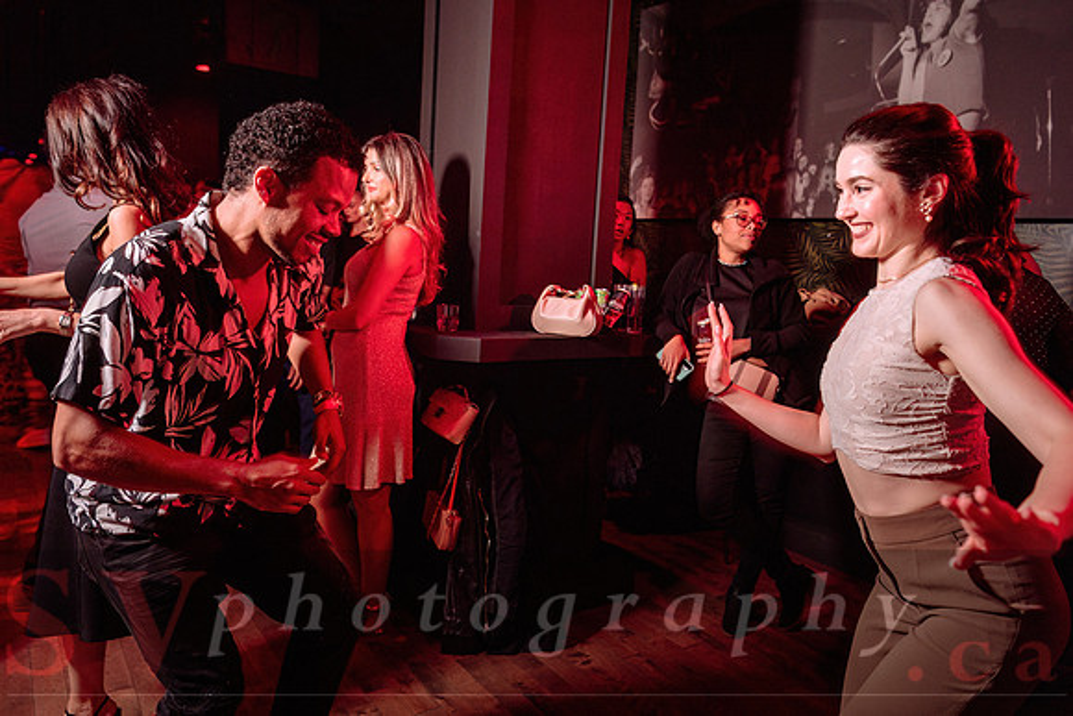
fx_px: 777
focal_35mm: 26
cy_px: 327
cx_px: 535
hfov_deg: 69.3
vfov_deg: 49.4
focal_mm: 24
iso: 800
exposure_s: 1/30
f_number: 3.2
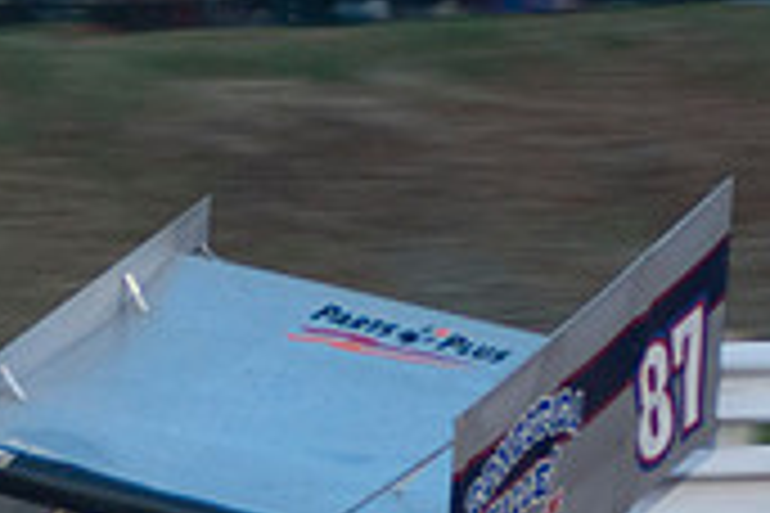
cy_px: 706
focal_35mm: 483
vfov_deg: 2.8
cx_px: 261
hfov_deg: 4.3
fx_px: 10330
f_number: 3.2
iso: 250
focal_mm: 95
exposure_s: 1/320
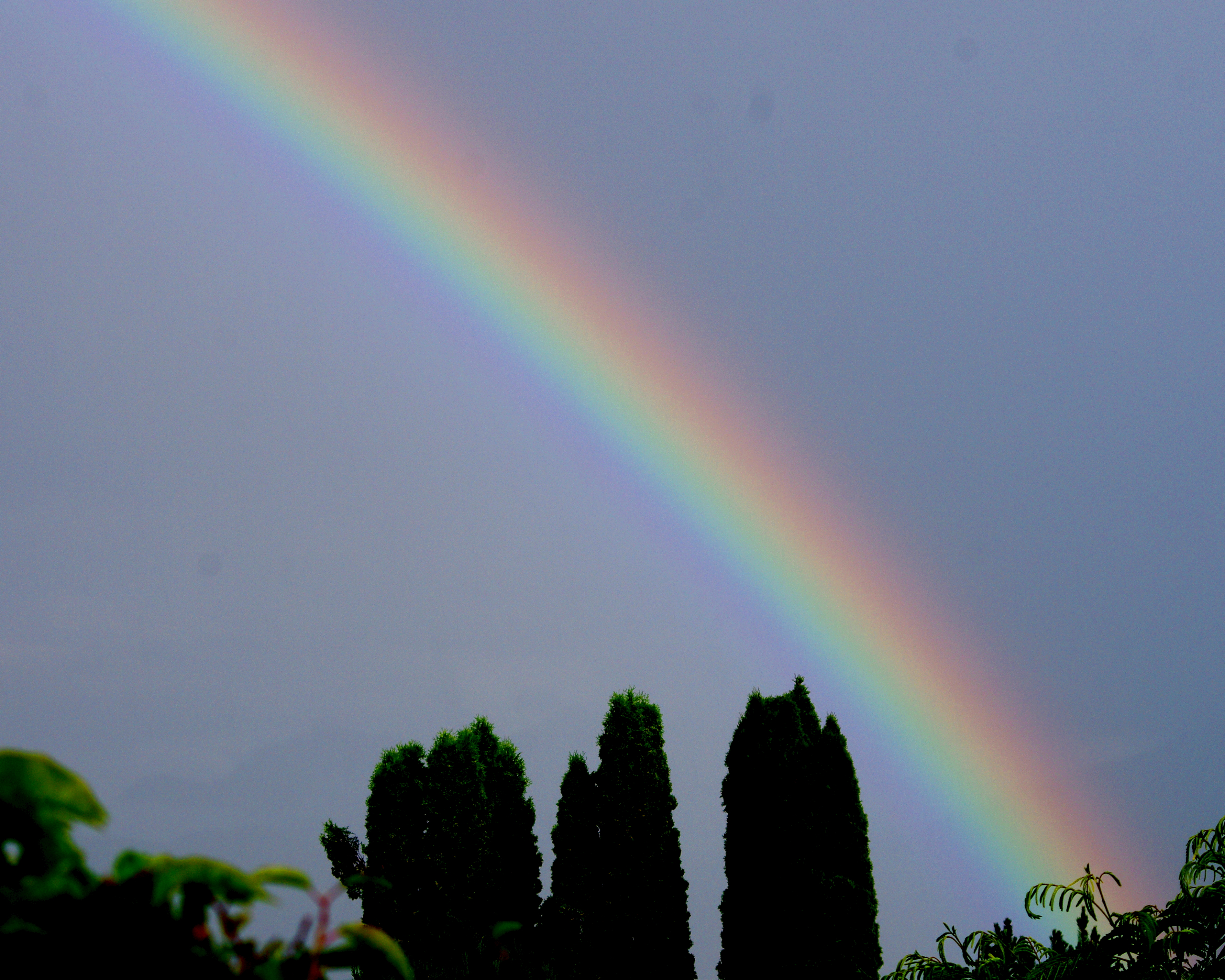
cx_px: 578
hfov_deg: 14.2
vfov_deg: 11.3
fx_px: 4931
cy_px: 450
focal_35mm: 136
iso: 100
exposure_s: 1/160
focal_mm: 70
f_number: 8
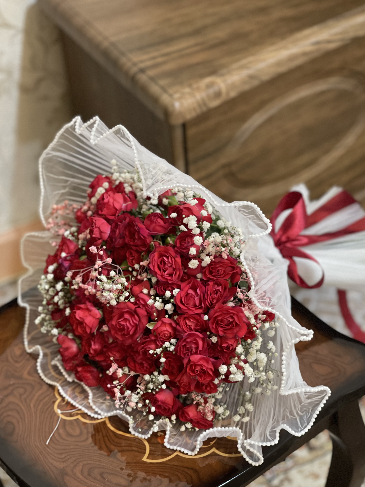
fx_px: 984
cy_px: 262
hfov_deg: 21.0
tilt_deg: -38.2
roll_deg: +5.6
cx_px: 183
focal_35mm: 70
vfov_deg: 27.8
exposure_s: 1/33
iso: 320
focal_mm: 7.5
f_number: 2.2
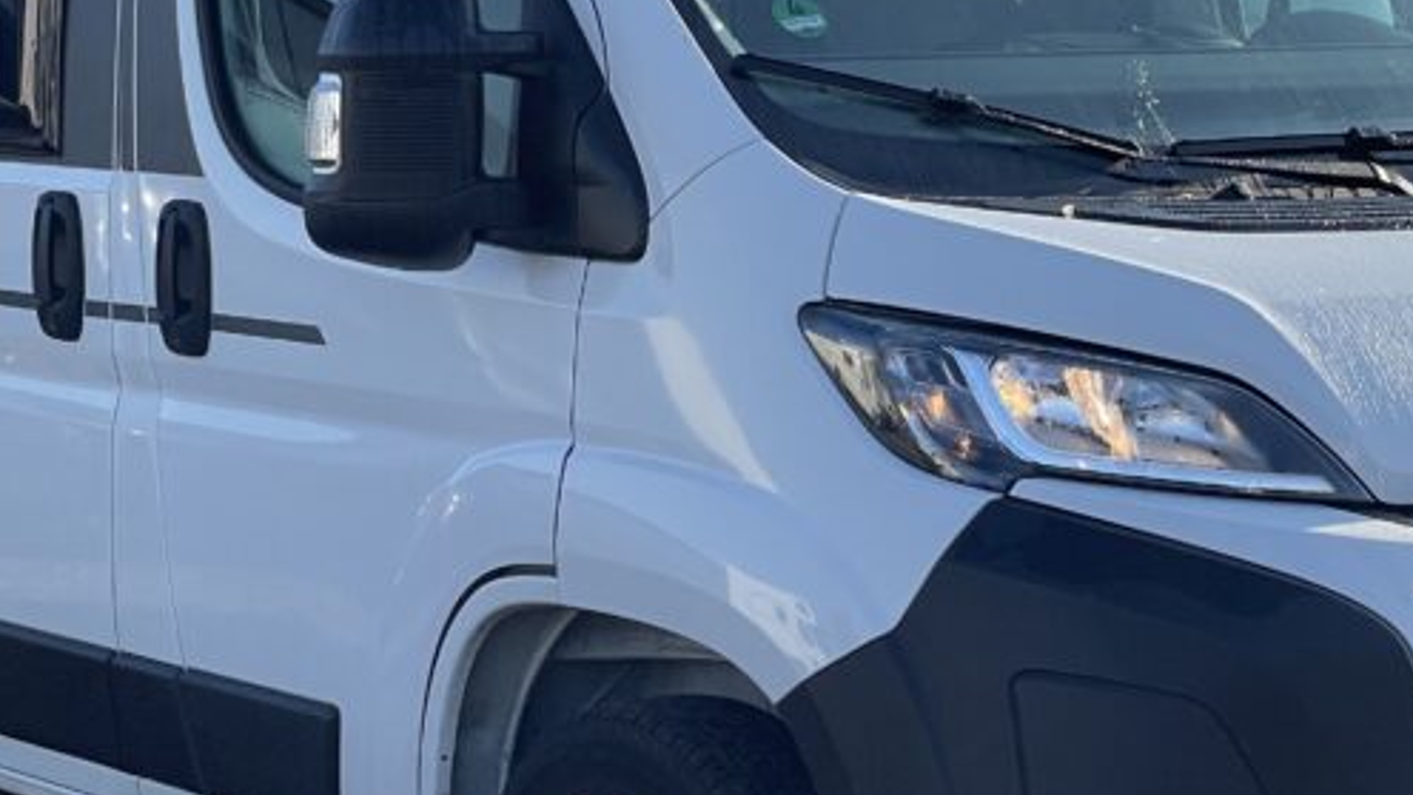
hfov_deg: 18.3
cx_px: 681
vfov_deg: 10.4
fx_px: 4384
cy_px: 333
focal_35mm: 117
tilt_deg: -3.0
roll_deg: +0.1
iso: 25
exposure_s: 1/888
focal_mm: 6
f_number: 2
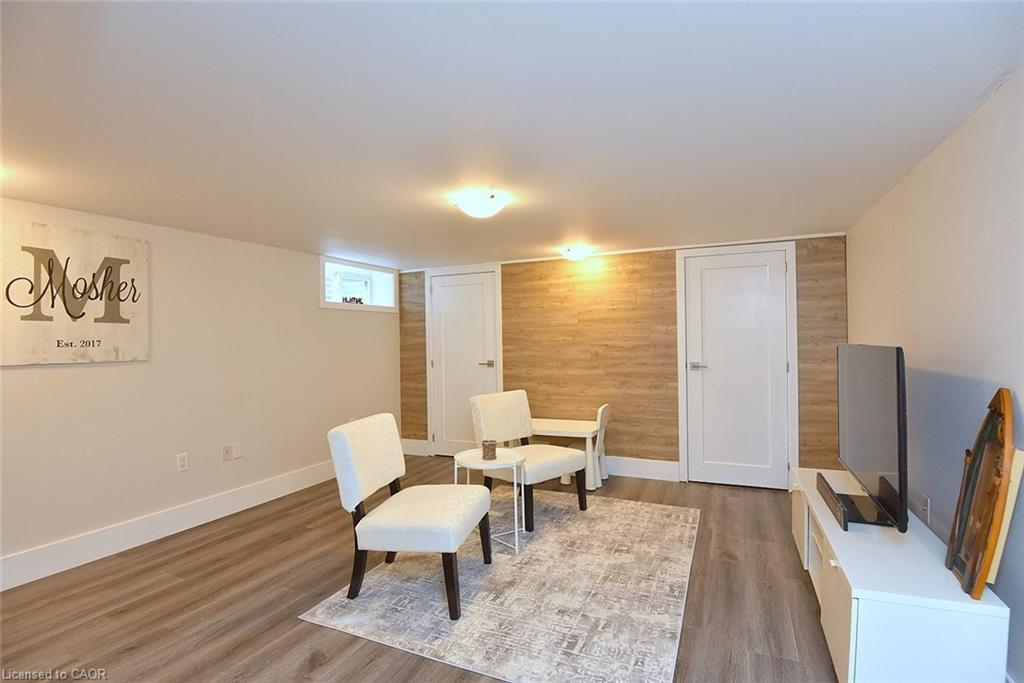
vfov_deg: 73.8
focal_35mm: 16
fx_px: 455
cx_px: 512
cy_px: 342
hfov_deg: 96.7
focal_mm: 16
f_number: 6.3
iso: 500
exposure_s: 1/60
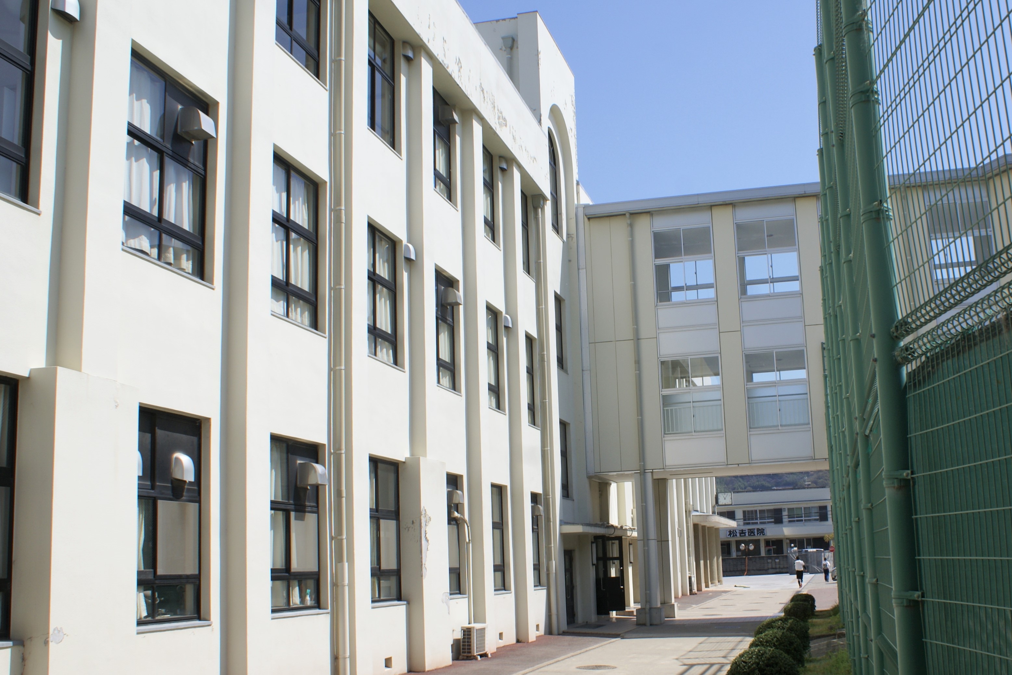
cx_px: 506
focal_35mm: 30
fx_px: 843
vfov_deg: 43.6
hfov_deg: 61.9
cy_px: 338
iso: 100
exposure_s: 1/200
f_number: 10
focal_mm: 20
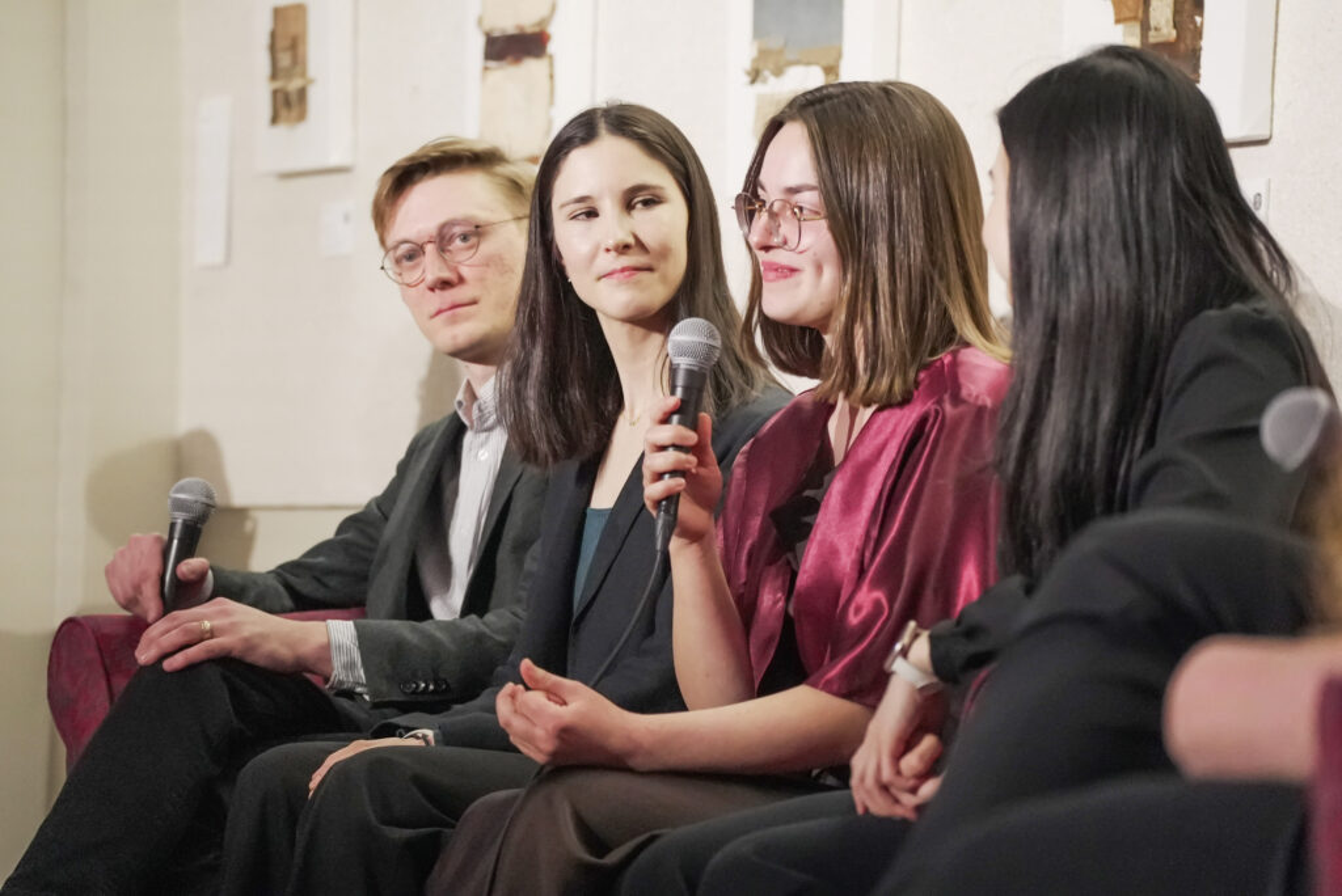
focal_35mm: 151
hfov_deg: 13.6
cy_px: 448
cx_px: 671
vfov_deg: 9.1
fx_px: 5632
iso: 20000
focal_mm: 151
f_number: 5.6
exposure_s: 1/160
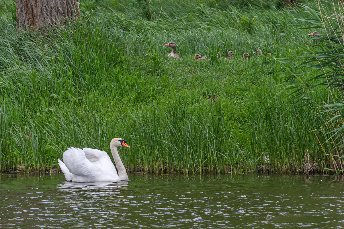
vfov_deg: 2.6
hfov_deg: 3.9
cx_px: 172
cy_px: 114
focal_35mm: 525
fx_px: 5016
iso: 400
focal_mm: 350
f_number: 9
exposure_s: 1/400
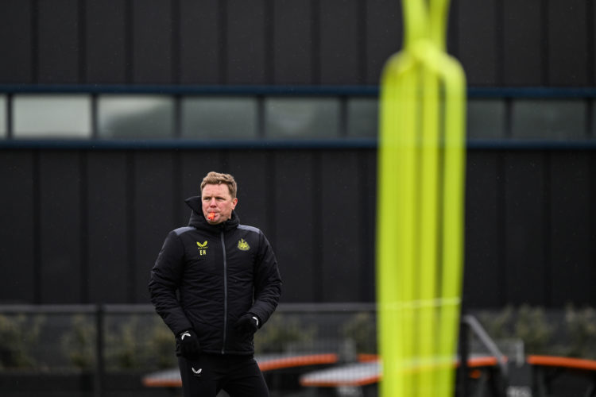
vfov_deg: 2.5
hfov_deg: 3.7
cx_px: 298
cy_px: 198
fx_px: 9270
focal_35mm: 560
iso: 800
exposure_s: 1/2500
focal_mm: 560
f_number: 5
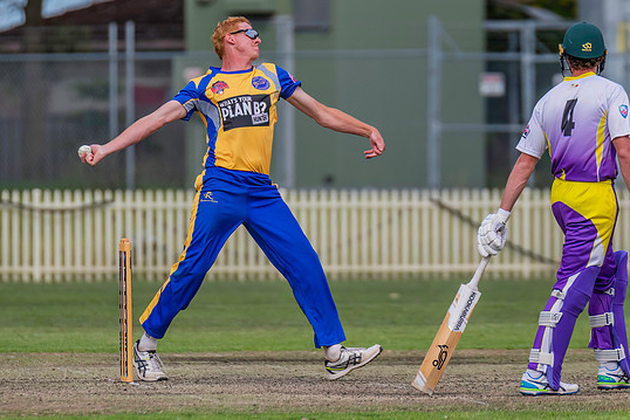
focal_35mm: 681
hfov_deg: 3.0
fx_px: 11920
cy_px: 180
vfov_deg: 2.0
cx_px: 210
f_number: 5.6
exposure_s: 1/2500
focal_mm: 500
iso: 800
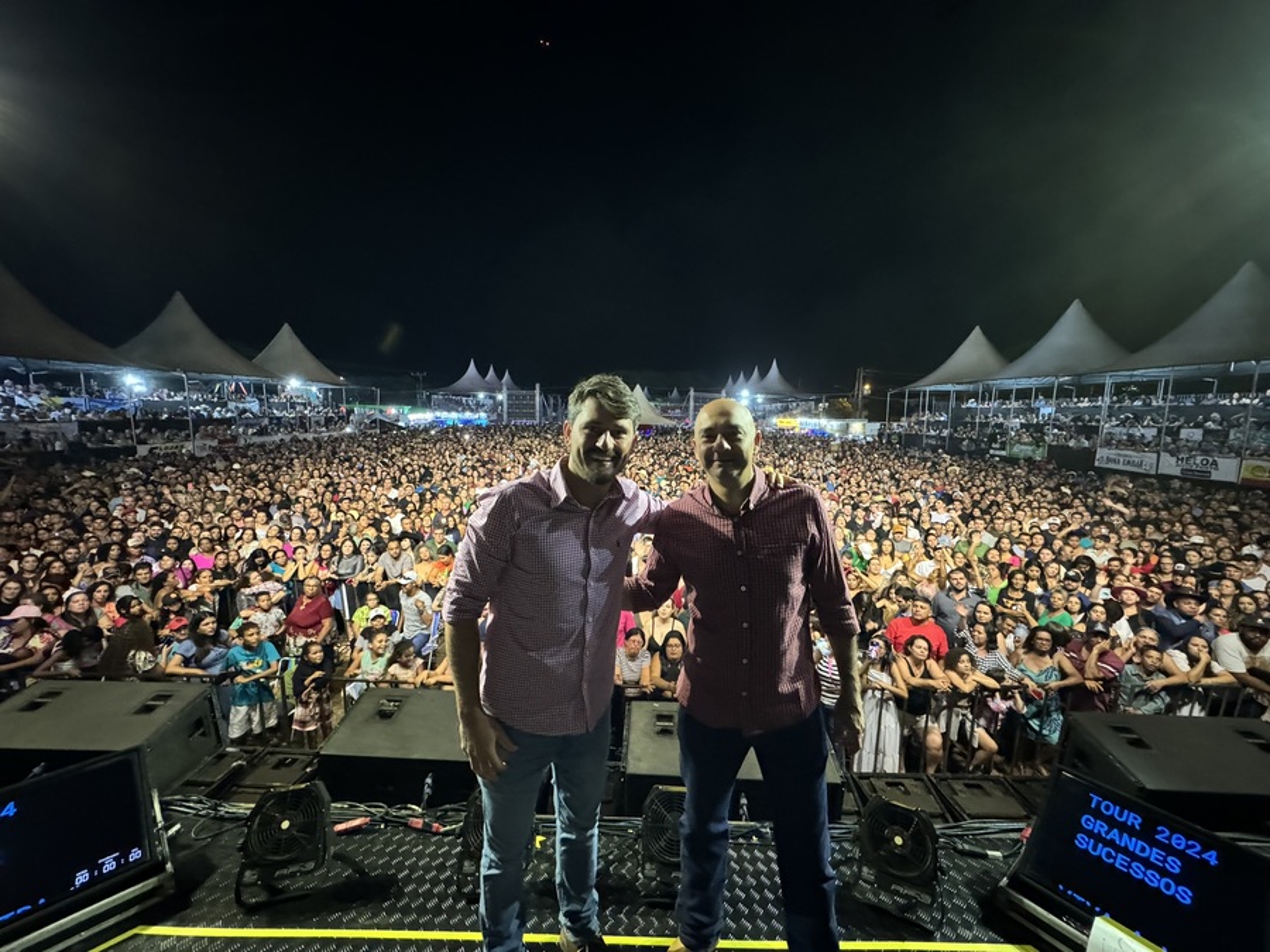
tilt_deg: -6.7
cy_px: 476
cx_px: 635
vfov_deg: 85.7
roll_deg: -2.6
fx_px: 514
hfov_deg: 102.1
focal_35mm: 14
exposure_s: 1/40
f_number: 2.2
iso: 1000
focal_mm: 2.22
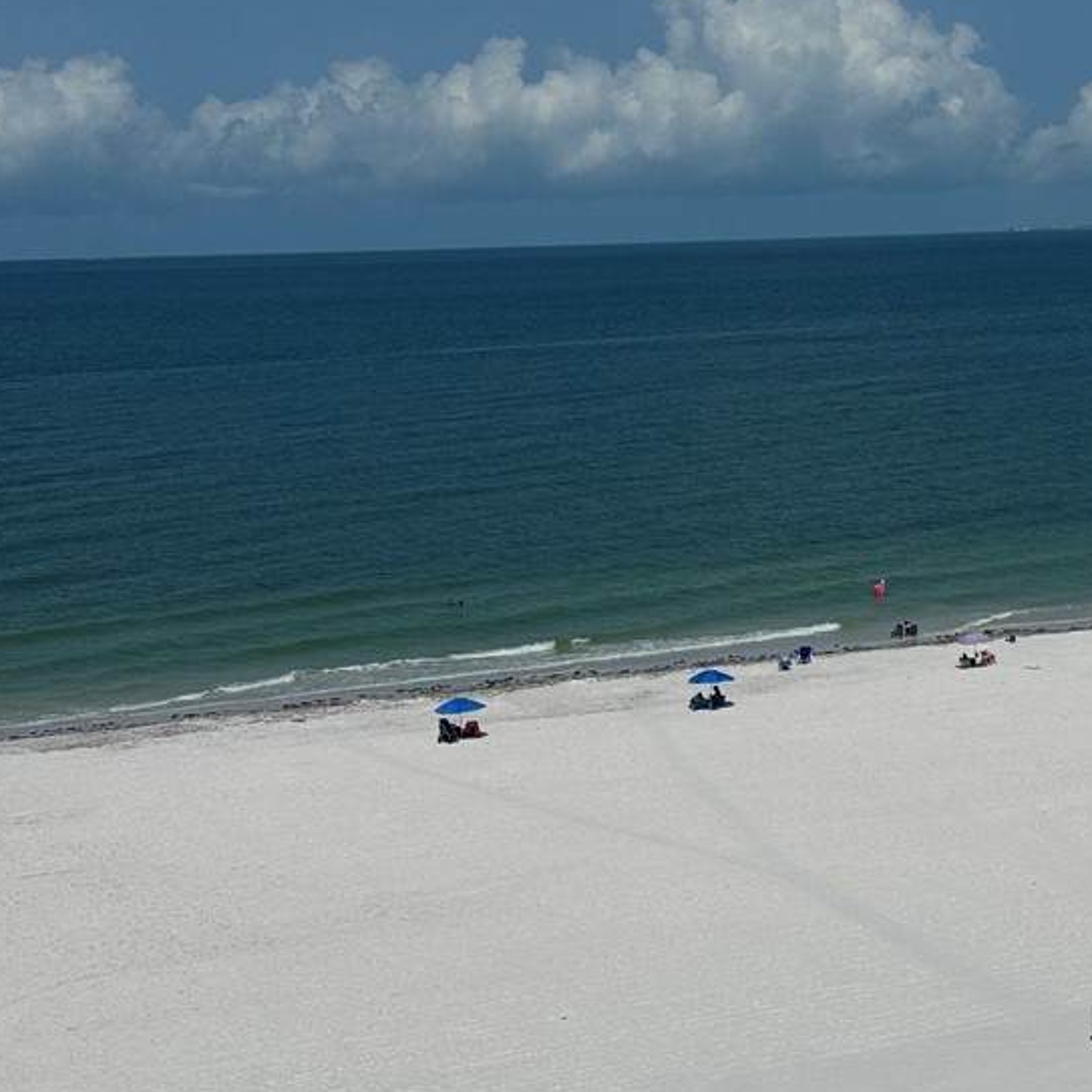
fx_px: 2855
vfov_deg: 21.7
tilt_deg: -6.4
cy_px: 521
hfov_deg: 21.4
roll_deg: +1.0
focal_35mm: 80
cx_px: 891
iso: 50
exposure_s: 1/15385
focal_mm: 6.76
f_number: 1.78
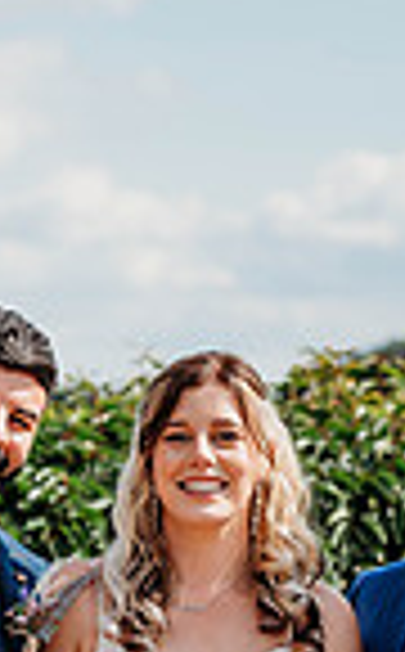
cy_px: 872
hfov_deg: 4.9
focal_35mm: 269
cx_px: 124
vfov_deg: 7.7
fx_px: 4774
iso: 100
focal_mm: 85
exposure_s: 1/1000
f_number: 4
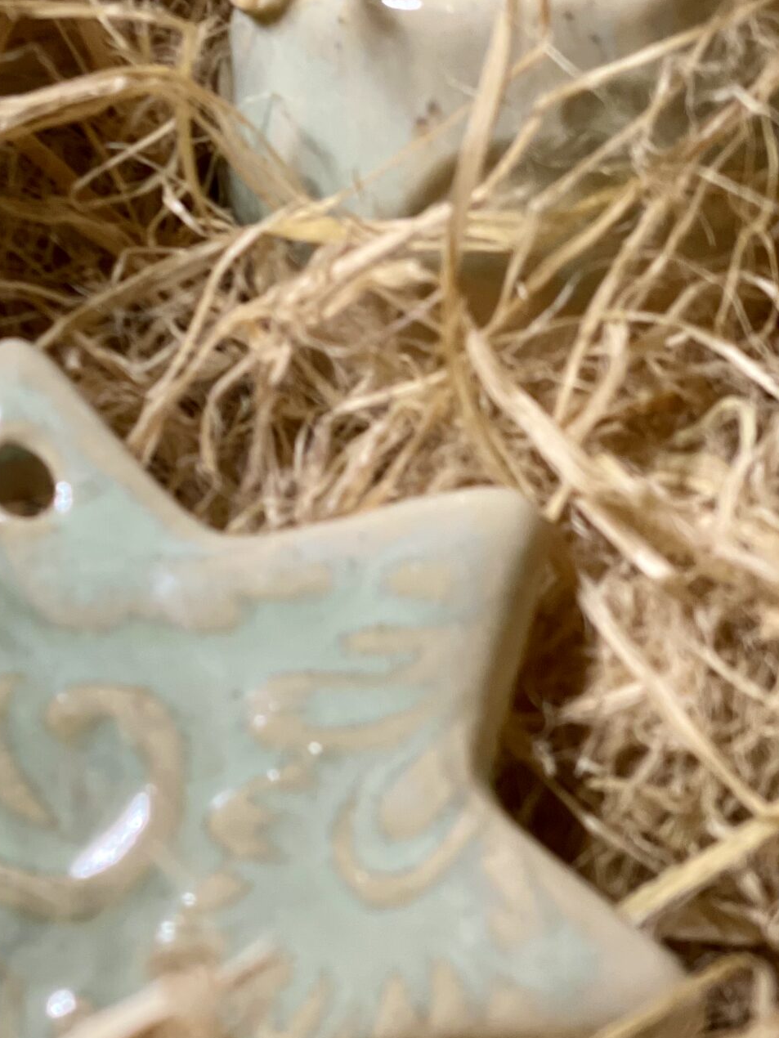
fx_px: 3869
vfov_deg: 15.3
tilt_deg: -63.8
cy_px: 403
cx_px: 110
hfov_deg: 11.4
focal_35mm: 129
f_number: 2.2
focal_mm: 7.5
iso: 125
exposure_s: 1/33
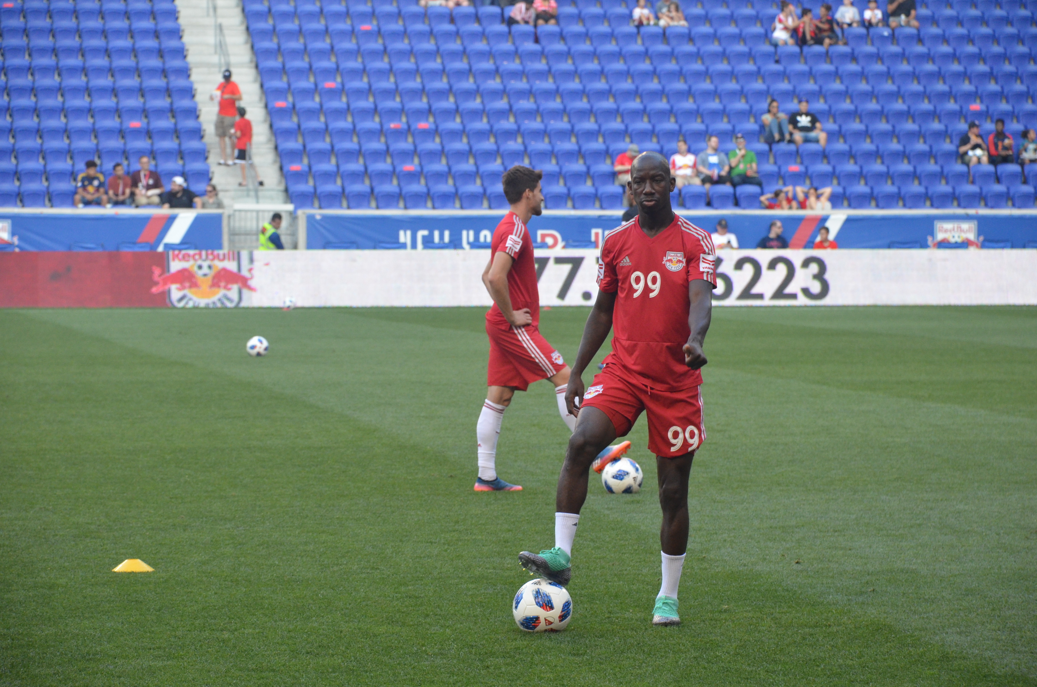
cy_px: 344
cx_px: 518
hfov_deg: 13.7
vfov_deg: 9.1
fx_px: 4312
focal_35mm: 150
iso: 1600
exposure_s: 1/500
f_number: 5.6
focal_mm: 100
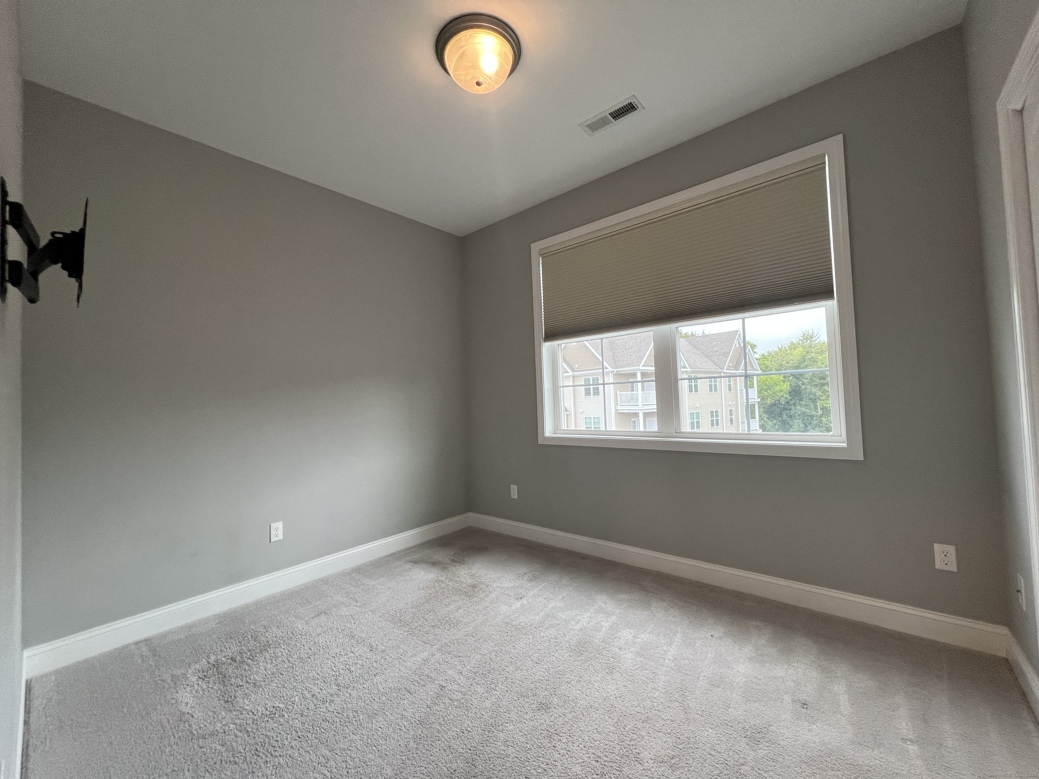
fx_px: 390
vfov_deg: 89.9
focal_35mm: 13
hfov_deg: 106.2
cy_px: 390
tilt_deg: +1.0
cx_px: 520
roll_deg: +2.7
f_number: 1.8
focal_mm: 1.57
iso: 160
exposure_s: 1/120
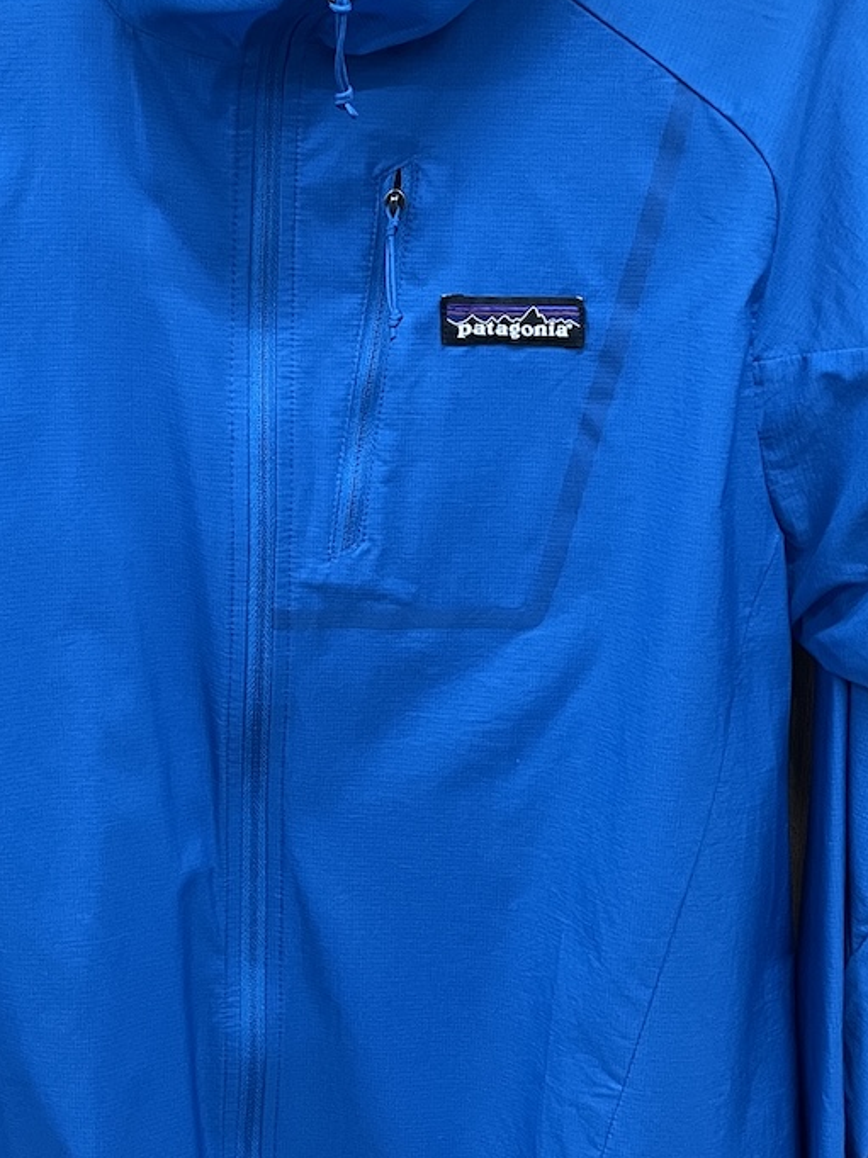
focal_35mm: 61
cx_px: 211
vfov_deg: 31.7
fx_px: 2041
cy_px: 520
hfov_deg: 23.7
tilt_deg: -15.6
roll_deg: +0.7
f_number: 1.6
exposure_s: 1/55
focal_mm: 4.2
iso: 250
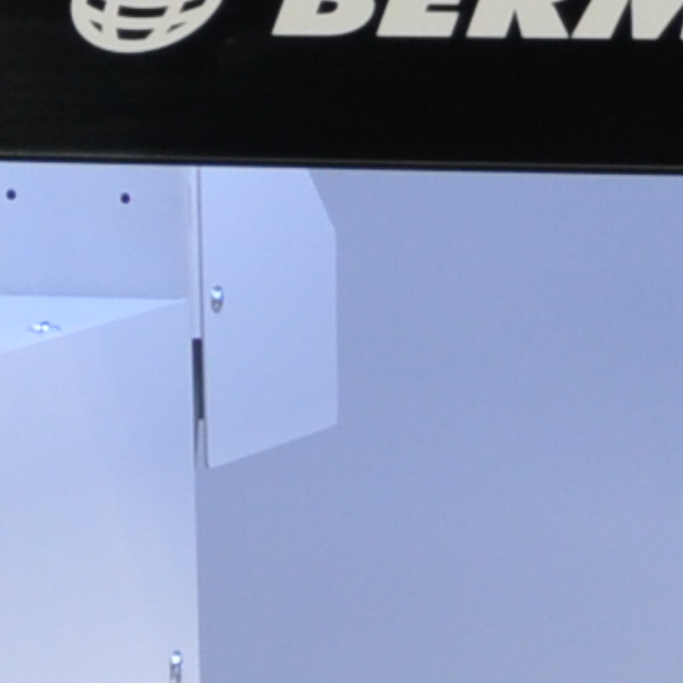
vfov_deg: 2.5
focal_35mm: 698
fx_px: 15581
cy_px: 1415
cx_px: 225
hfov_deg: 2.5
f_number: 5.6
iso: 320
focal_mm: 50
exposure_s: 1/30
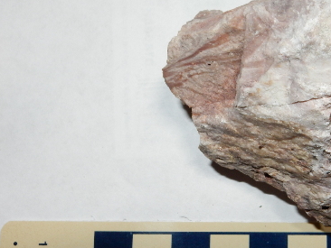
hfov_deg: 31.7
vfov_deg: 24.8
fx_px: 565
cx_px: 270
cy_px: 113
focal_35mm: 59
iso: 200
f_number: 5.6
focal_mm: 6.4
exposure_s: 1/30
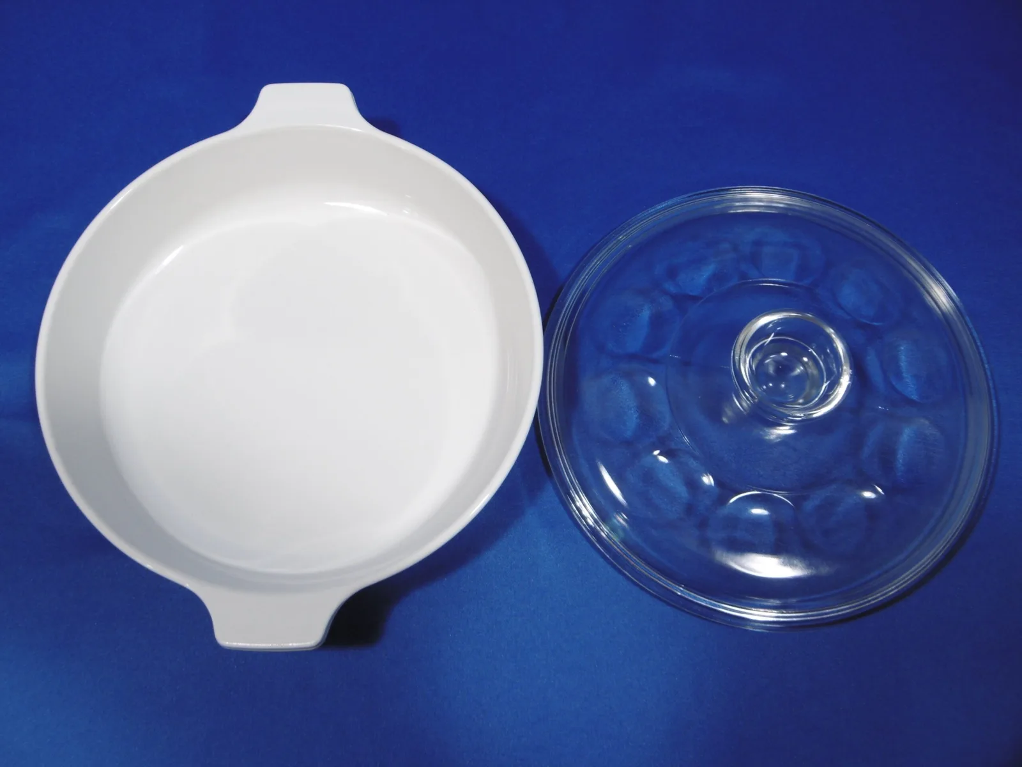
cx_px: 511
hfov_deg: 56.8
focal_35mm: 32
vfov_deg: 44.2
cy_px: 384
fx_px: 945
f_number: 3.5
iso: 100
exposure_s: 1/15
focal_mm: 5.8
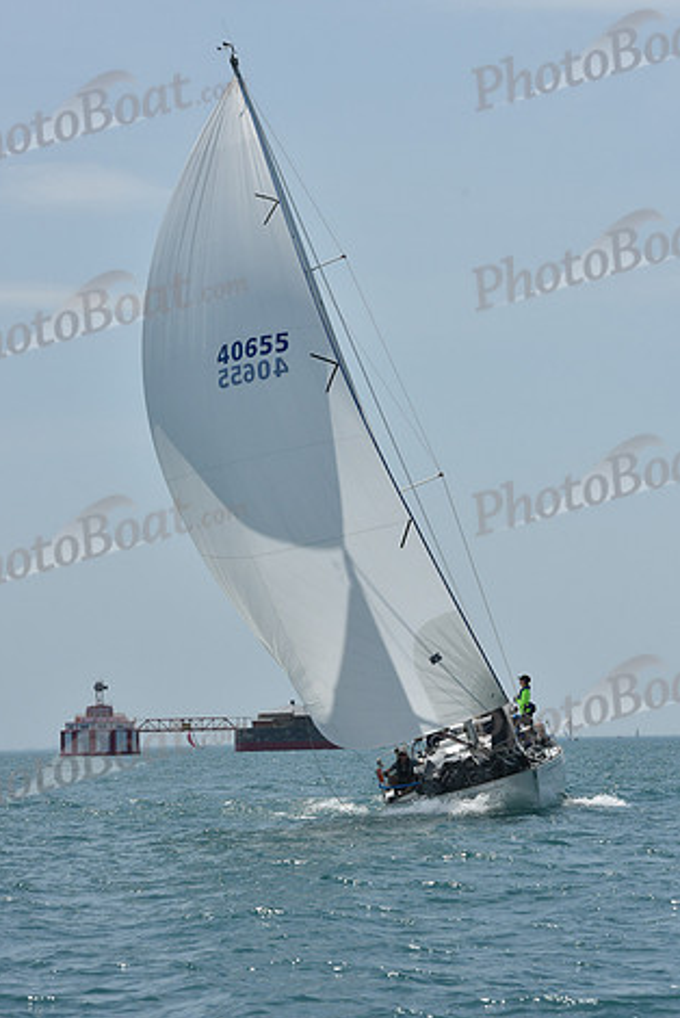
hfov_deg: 9.6
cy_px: 399
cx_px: 361
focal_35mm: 143
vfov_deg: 14.3
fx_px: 4045
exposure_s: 1/1250
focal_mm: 116
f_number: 10
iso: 250
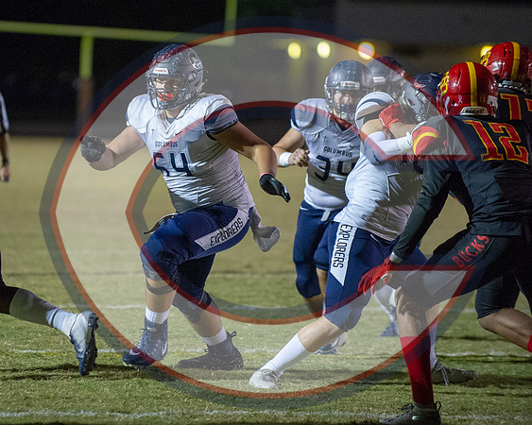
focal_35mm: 280
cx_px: 154
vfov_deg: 5.5
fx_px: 4413
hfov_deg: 6.9
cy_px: 172
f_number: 2.8
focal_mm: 200
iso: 5000
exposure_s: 1/800
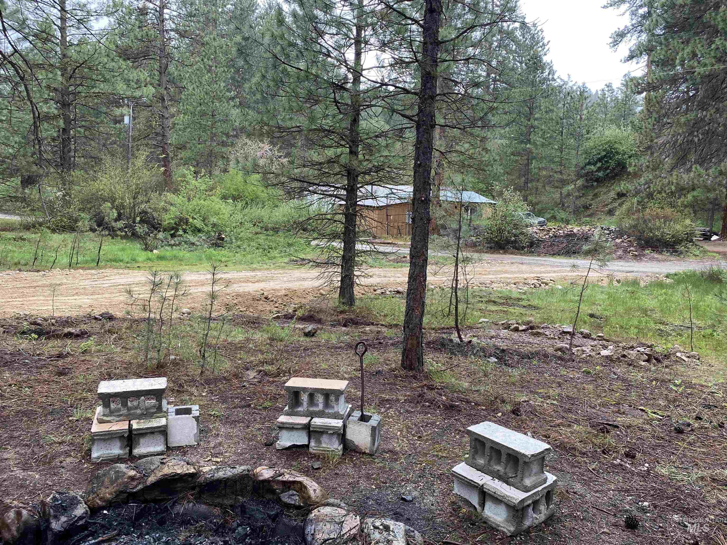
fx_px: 546
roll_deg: -3.3
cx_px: 364
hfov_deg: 67.3
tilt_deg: -7.4
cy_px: 272
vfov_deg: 53.1
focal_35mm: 26
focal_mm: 4.25
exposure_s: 1/121
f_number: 1.8
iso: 80
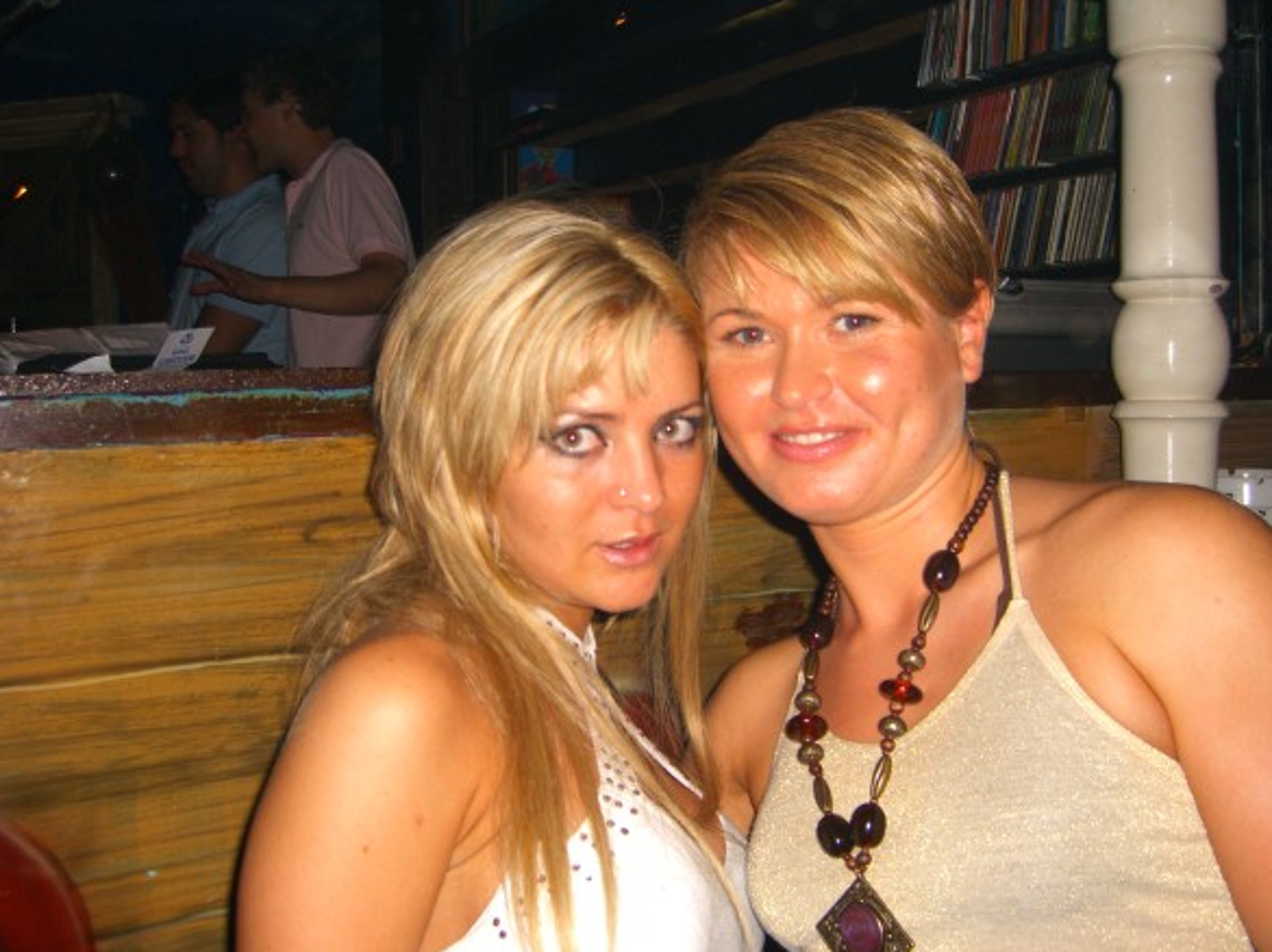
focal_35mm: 39
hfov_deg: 47.9
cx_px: 641
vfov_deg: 36.8
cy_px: 487
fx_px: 1432
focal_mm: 7.9
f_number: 2.8
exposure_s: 1/60
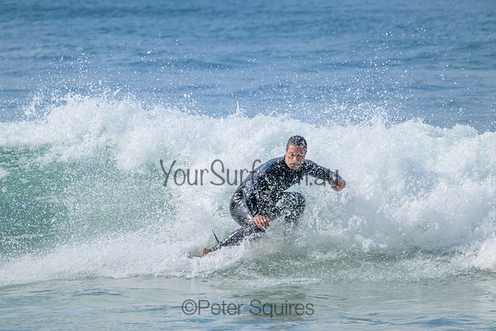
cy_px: 166
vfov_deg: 1.7
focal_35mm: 800
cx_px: 248
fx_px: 11024
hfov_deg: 2.6
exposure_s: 1/1600
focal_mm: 800
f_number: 11
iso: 1800
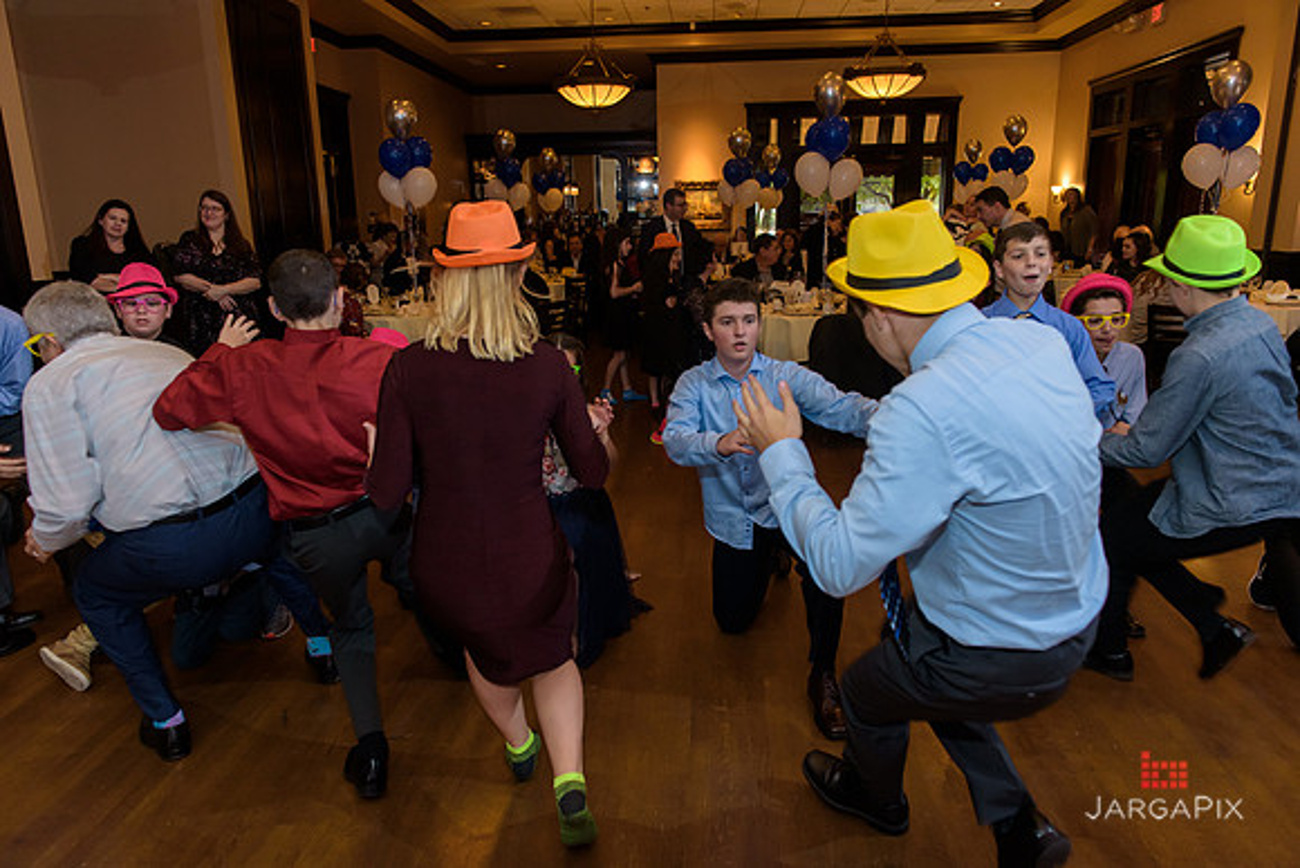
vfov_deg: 53.2
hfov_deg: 73.7
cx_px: 650
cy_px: 434
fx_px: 867
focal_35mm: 24
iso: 1600
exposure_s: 1/125
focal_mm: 24
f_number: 3.2
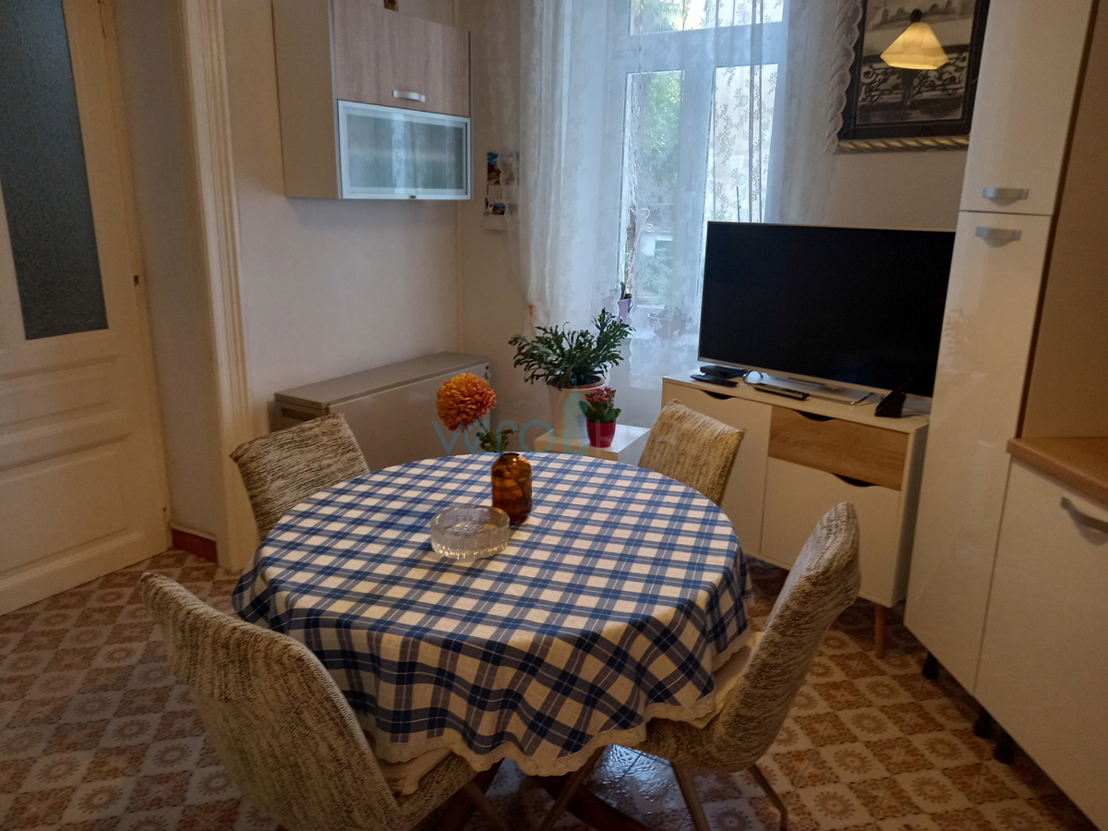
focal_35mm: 25
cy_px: 416
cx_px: 554
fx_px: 800
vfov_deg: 54.9
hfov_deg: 69.4
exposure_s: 1/29
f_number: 2
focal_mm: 4.6
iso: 200
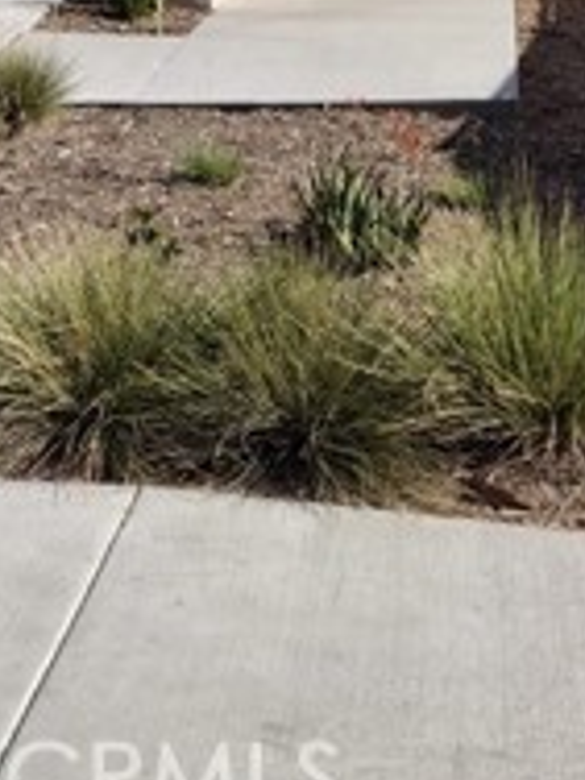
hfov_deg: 16.4
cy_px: -490
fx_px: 1915
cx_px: -178
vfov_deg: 19.2
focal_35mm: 85
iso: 32
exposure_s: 1/1172
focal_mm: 4.69
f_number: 1.8
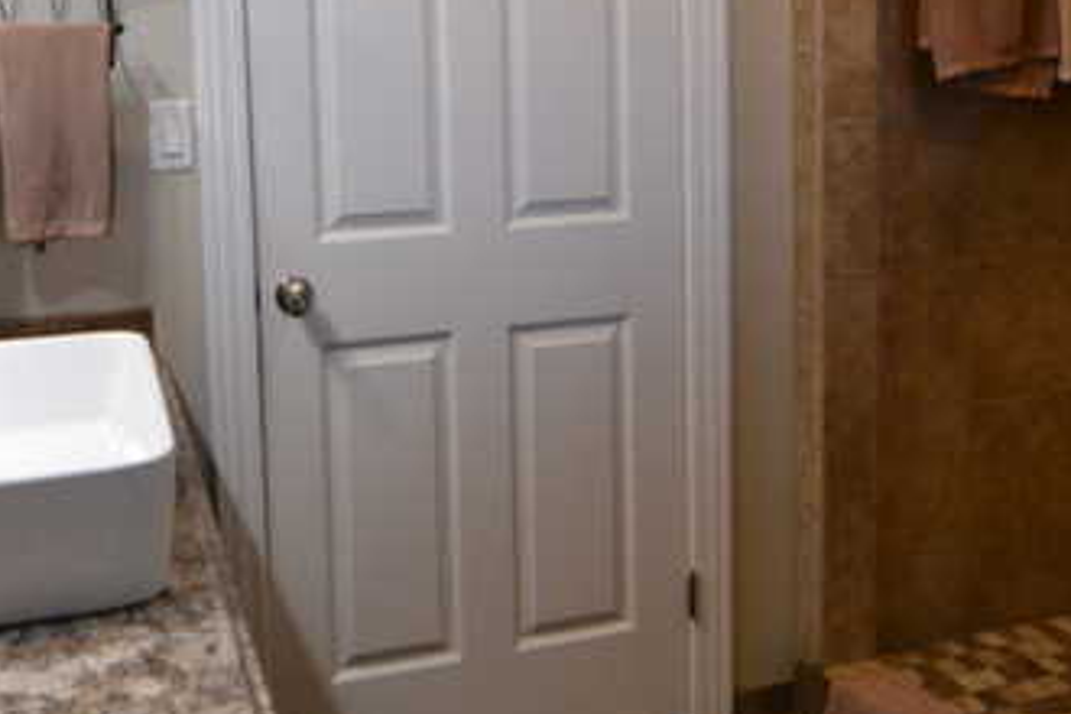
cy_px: 131
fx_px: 996
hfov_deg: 55.3
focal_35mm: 33
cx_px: 357
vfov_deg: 37.8
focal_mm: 11.5
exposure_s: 1/60
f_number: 4
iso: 400
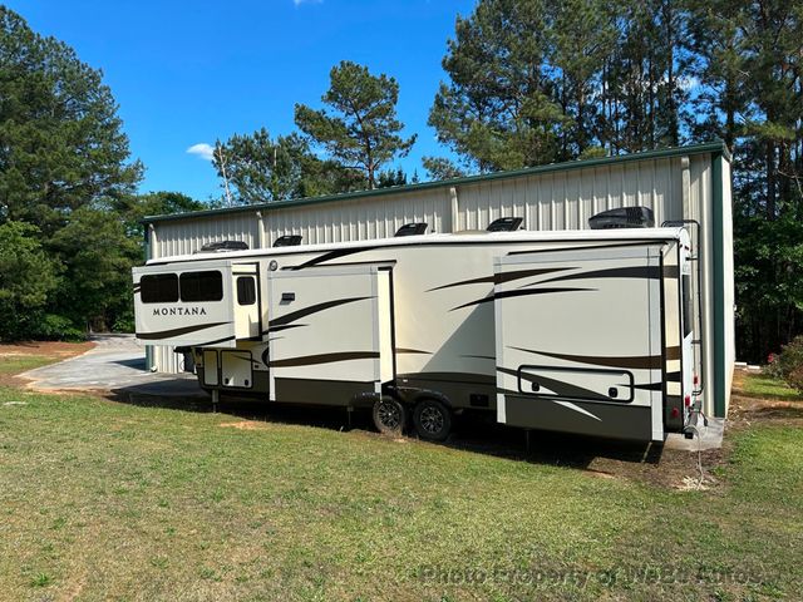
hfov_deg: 71.6
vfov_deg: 56.8
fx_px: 557
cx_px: 402
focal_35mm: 24
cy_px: 301
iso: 80
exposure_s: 1/4016
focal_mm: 6.86
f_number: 1.78
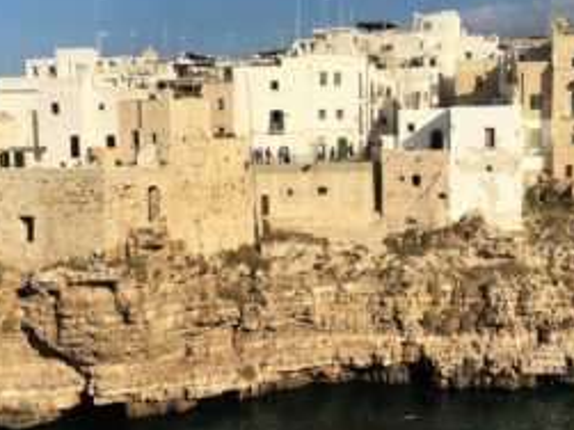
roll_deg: +0.8
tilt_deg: -7.4
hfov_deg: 36.8
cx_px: 316
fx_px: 862
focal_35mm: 52
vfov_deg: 28.0
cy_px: 240
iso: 25
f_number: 2.2
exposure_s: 1/2747
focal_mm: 4.15
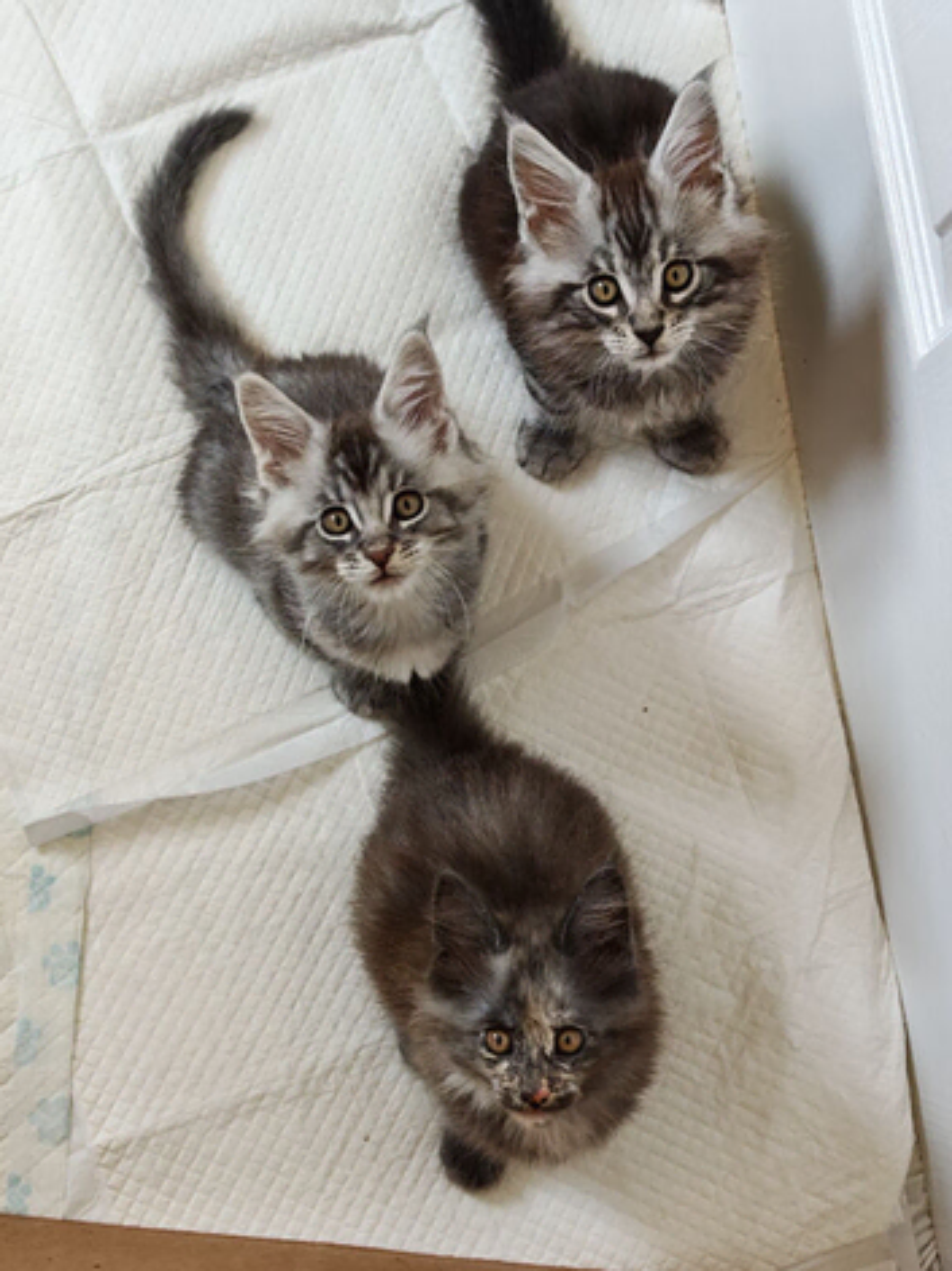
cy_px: 636
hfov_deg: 33.6
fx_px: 1577
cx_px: 476
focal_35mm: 43
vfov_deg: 43.9
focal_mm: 6.83
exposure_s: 1/380
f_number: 2
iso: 250
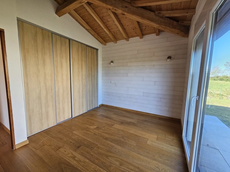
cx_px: 115
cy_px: 86
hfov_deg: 106.2
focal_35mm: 13
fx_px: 86
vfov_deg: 89.9
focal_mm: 2.2
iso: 100
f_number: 2.2
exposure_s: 1/100
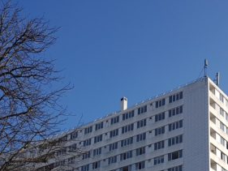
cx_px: 127
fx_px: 468
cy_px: 207
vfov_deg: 19.5
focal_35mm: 71
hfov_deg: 27.4
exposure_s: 1/2840
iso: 40
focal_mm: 4.2
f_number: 1.7
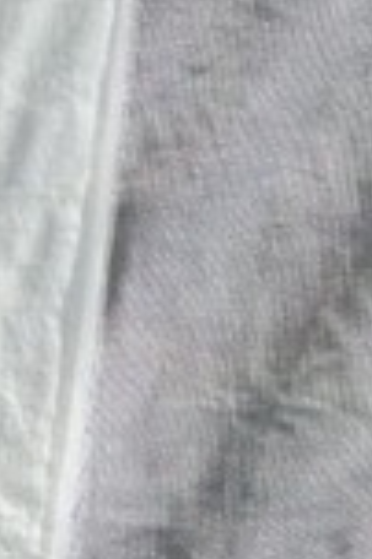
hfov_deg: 3.4
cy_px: 228
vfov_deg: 5.3
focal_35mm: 386
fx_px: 5996
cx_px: 1554
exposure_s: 1/1300
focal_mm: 11.6
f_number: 5
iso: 800
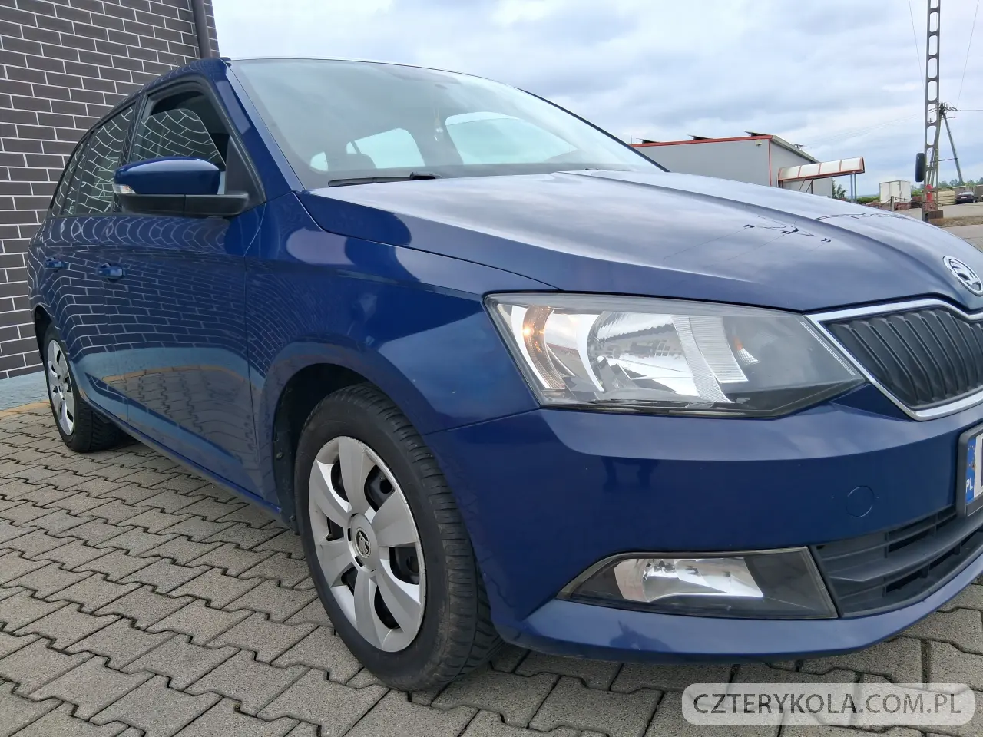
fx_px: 738
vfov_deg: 53.1
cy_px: 368
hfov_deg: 67.3
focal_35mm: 26
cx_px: 492
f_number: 1.8
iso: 25
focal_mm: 3.98
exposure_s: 1/324
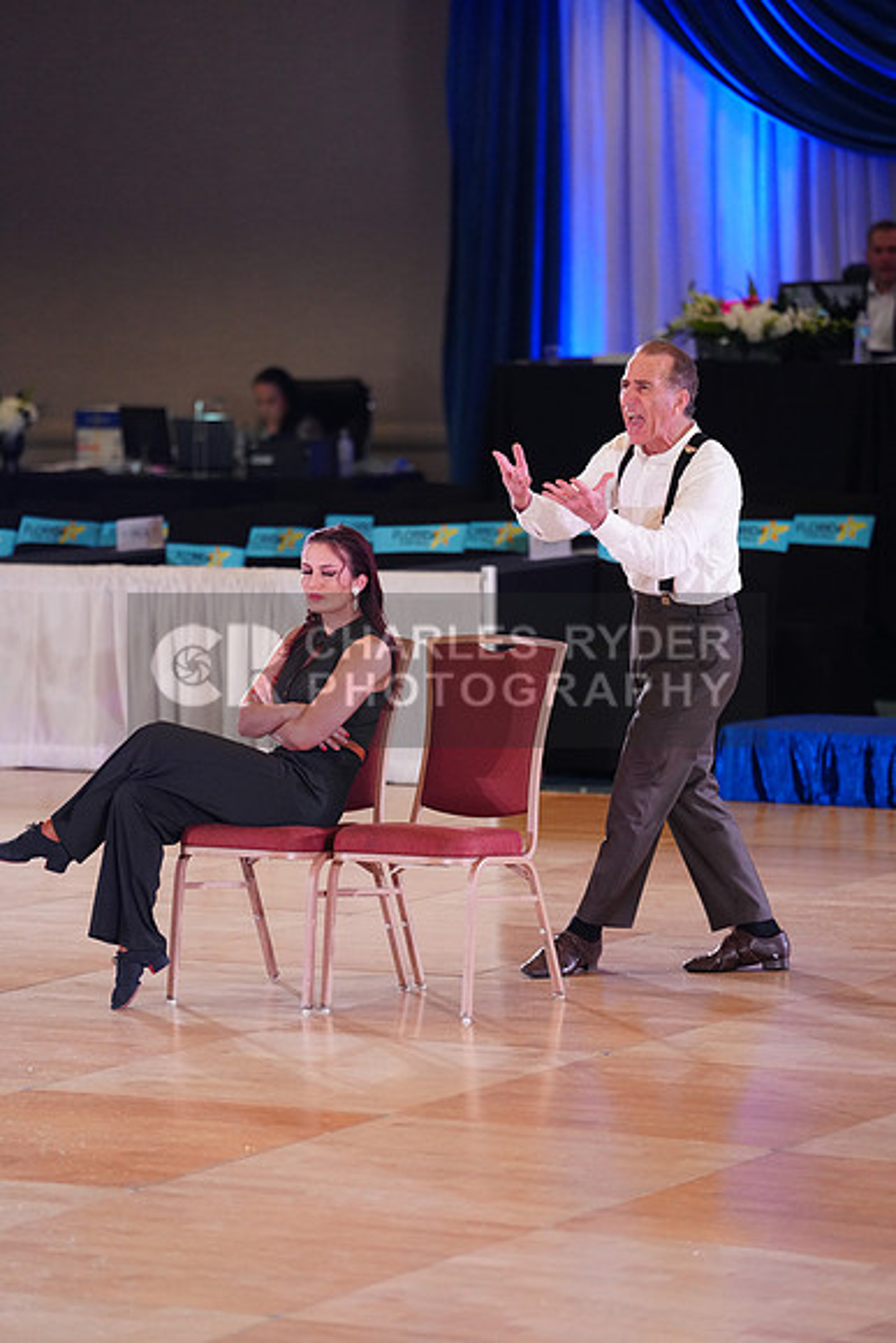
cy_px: 672
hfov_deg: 9.1
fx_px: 5634
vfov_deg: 13.6
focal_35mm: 151
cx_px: 448
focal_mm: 151
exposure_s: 1/500
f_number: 2.8
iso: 2500
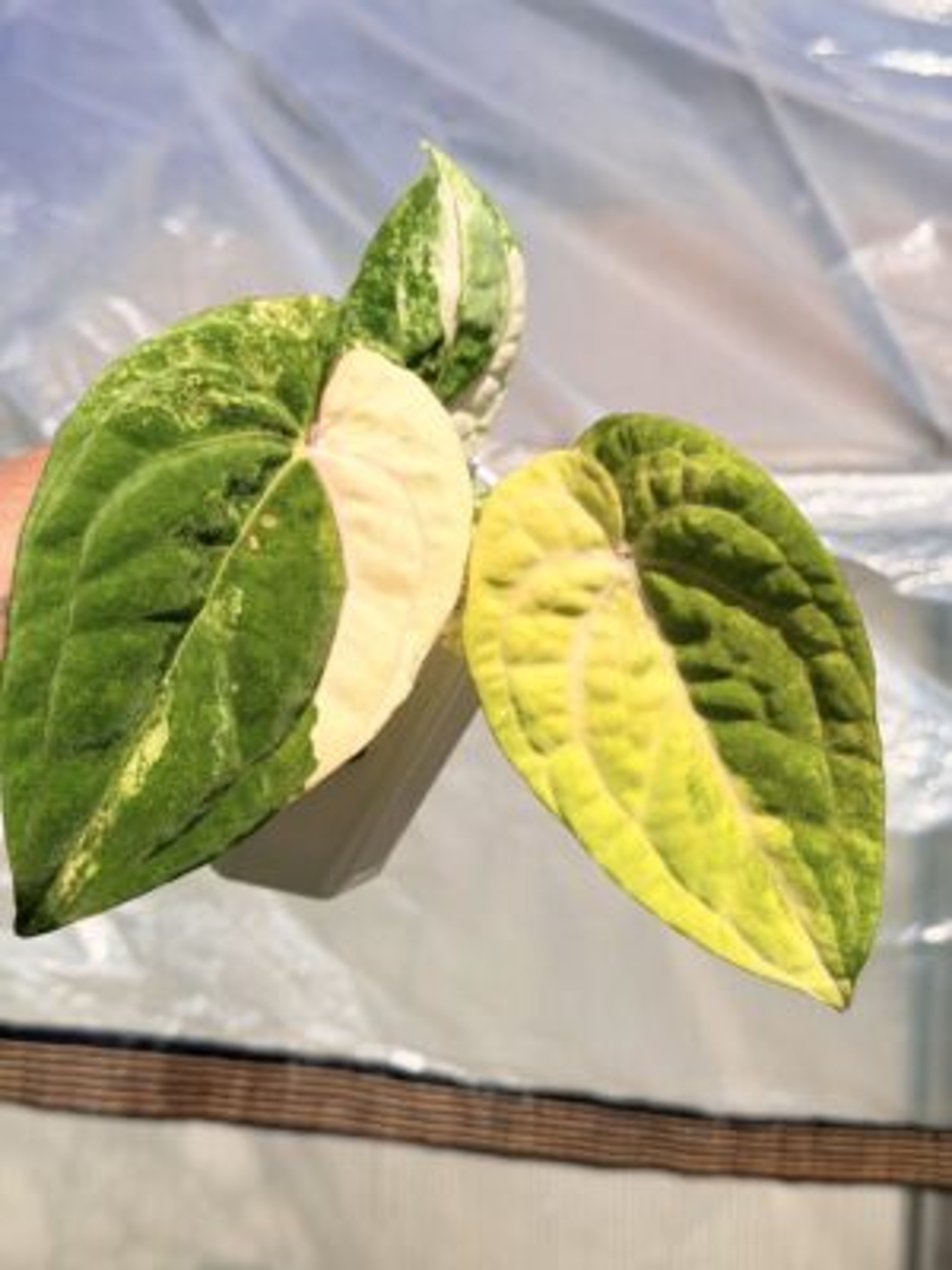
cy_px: 635
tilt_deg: -12.8
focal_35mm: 48
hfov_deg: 30.3
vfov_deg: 39.7
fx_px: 1760
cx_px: 476
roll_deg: -0.4
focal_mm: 6.76
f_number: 1.78
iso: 80
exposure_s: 1/6536
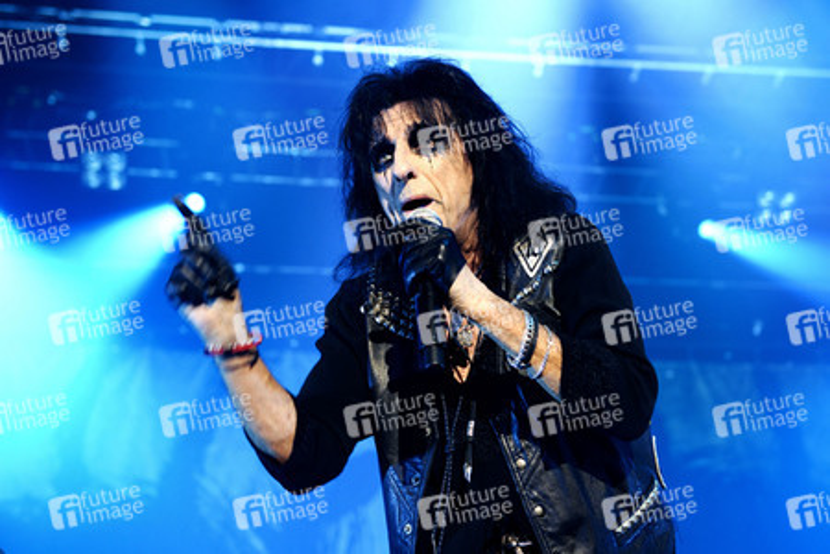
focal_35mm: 52
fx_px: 1199
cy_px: 277
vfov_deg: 26.0
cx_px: 415
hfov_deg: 38.2
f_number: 3.5
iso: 1600
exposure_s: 1/200
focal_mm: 52
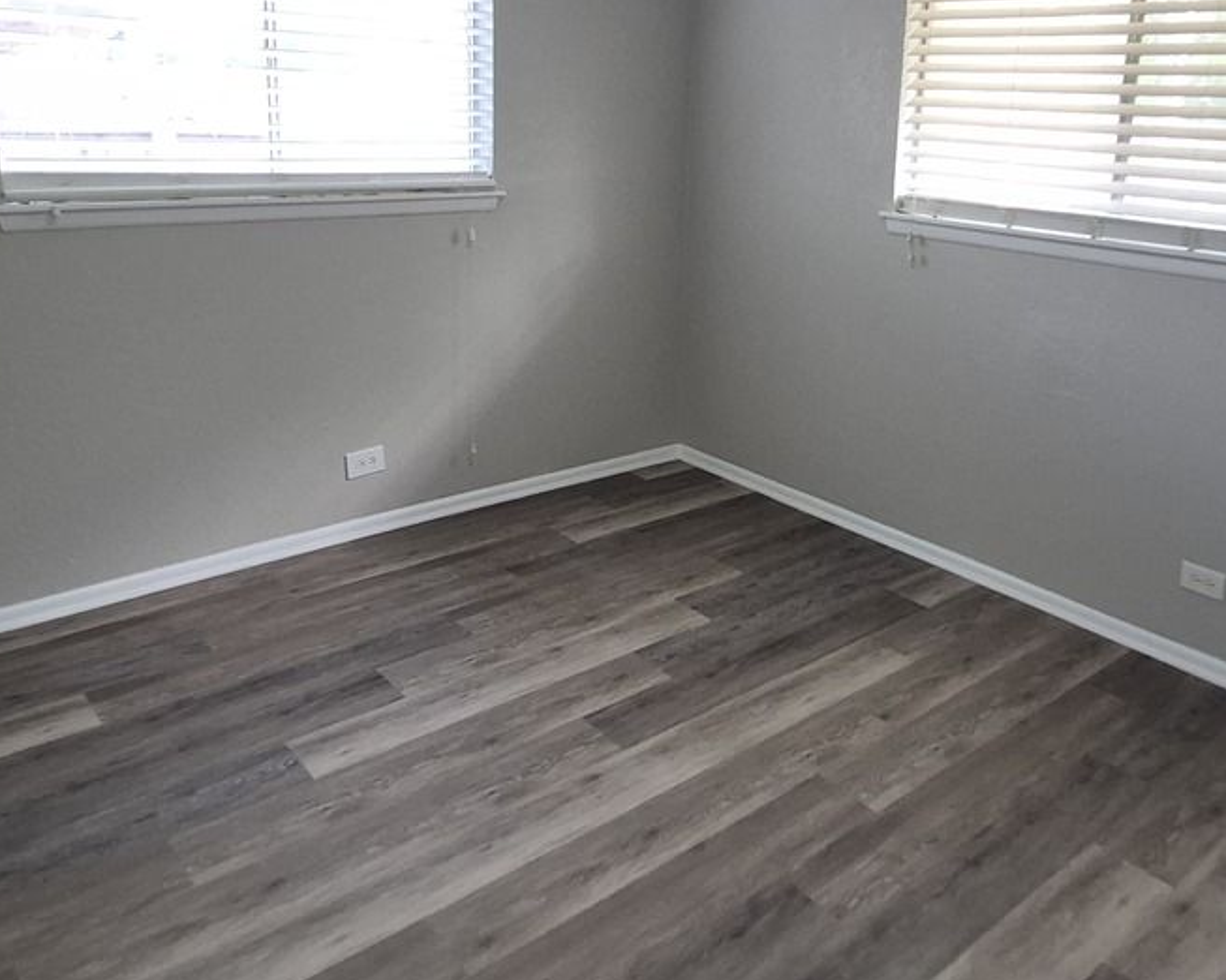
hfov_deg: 61.7
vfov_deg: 50.2
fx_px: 1016
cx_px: 734
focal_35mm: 28
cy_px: 293
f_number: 2.2
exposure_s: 1/60
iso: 250
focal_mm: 1.74
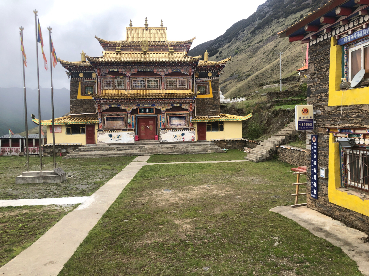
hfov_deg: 63.4
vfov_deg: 49.7
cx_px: 184
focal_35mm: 28
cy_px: 138
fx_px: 298
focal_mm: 4
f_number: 1.8
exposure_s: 1/1021
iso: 20
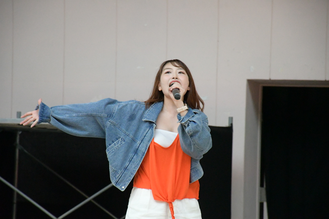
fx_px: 1919
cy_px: 110
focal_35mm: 210
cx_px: 164
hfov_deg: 9.8
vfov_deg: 6.5
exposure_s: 1/4000
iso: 14400
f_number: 6.3
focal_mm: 140
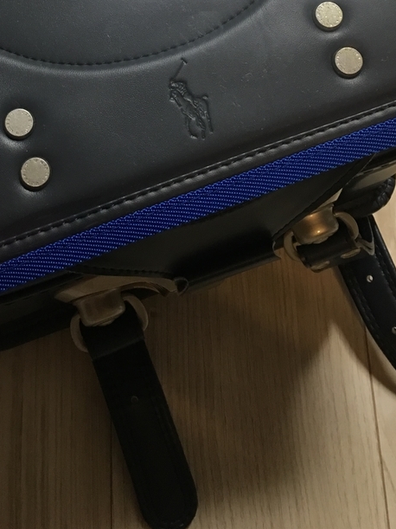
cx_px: 93
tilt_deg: -60.9
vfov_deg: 31.8
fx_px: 870
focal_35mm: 57
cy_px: 29
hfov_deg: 25.3
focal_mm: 4.15
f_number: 2.2
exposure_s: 1/15
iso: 80
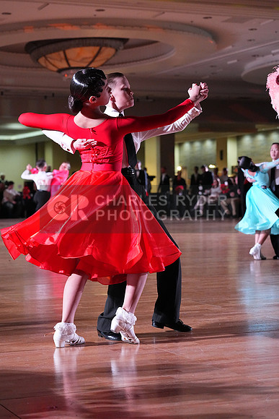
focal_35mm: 80
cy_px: 210
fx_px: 929
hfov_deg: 17.1
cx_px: 140
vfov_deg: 25.4
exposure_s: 1/400
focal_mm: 80
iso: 8000
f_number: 5
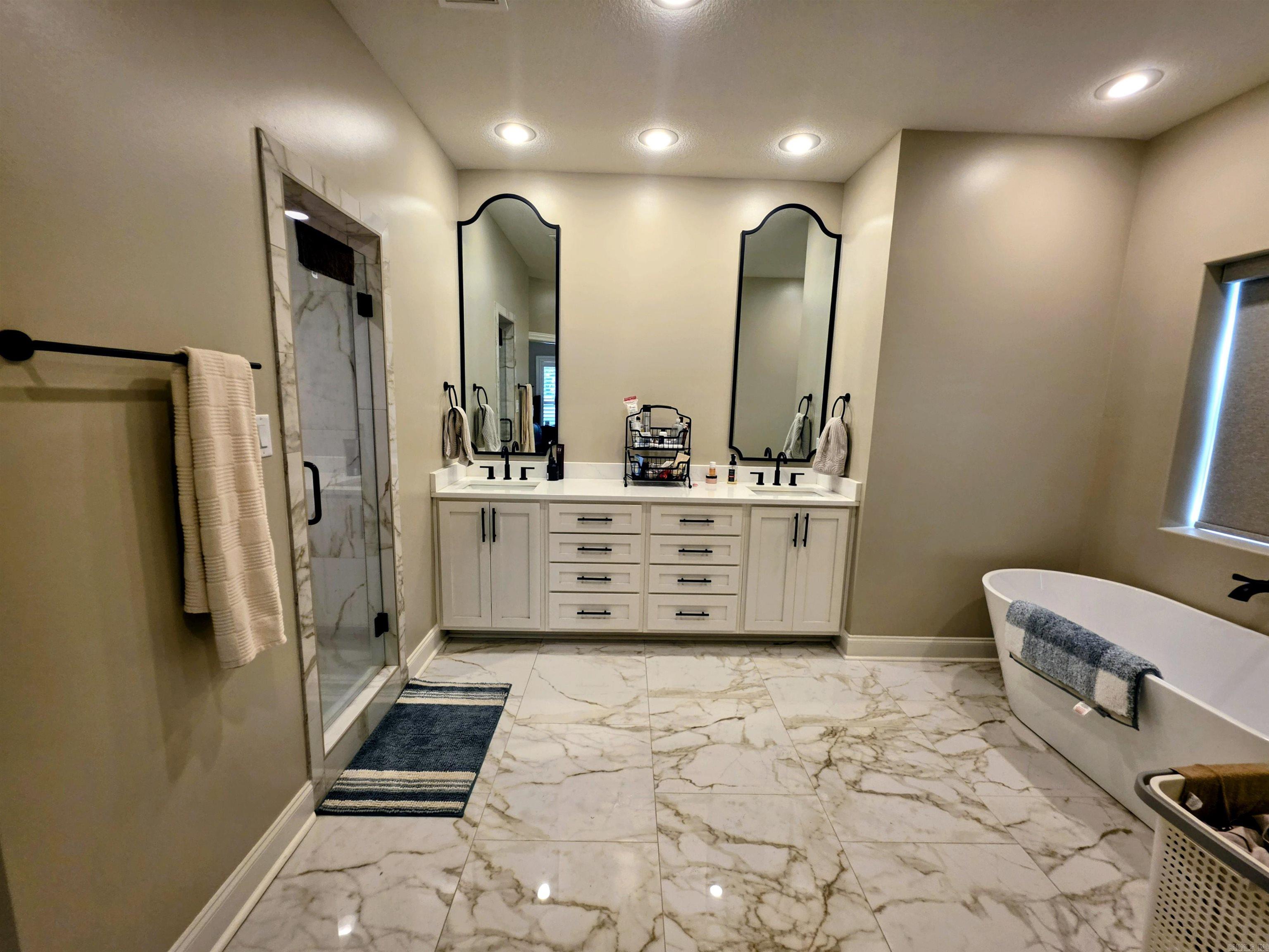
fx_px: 477
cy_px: 476
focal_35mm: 13
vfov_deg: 89.9
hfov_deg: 106.2
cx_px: 634
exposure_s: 1/120
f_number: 1.9
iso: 160
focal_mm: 2.2
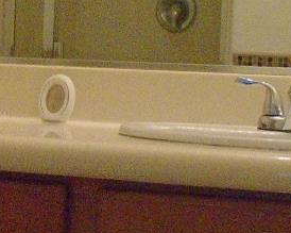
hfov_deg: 13.7
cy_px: 104
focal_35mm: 139
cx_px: 32
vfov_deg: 11.1
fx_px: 1197
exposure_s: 1/100
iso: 800
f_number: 3.2
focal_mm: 4.6
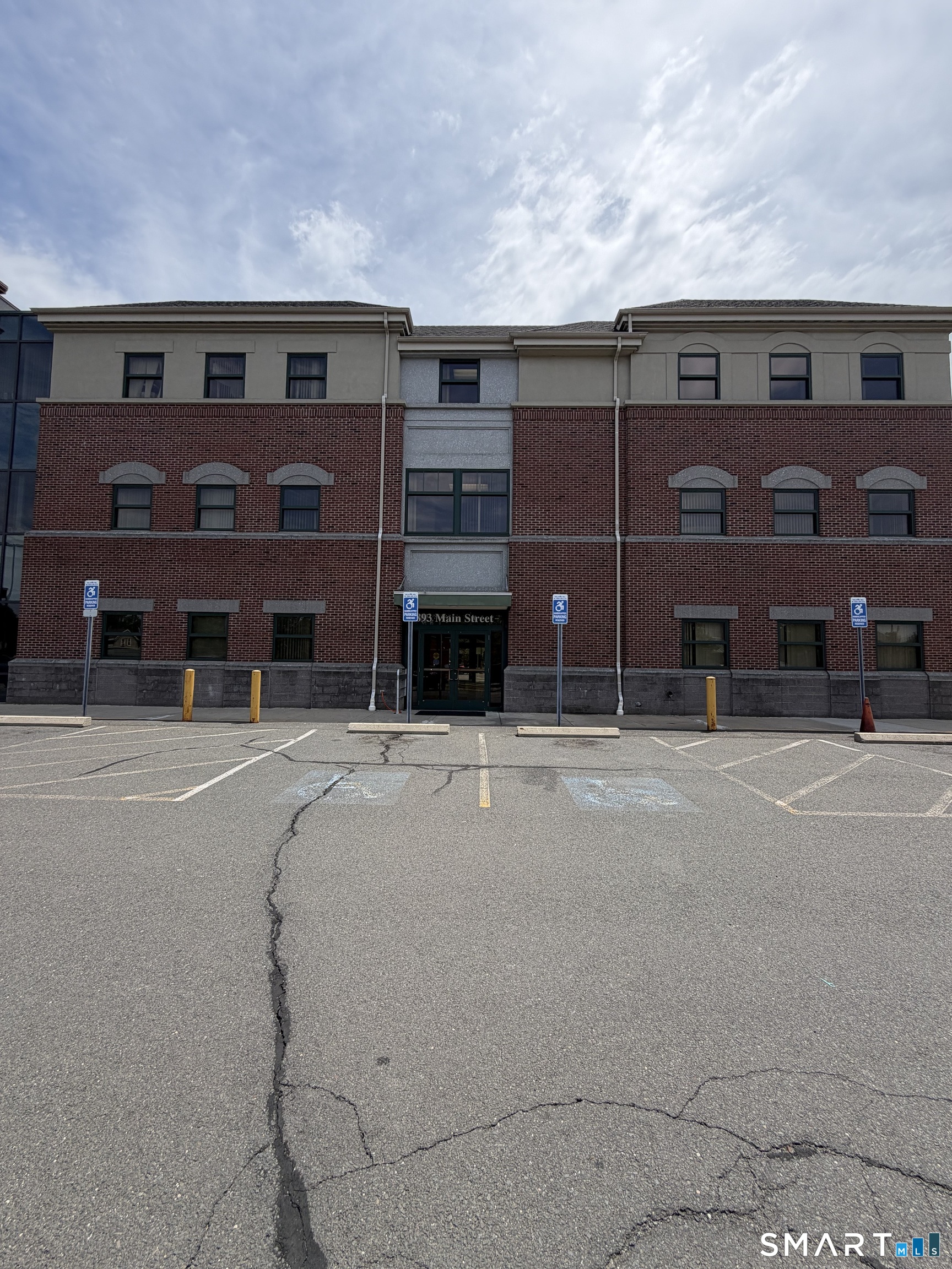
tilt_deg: +3.8
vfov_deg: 102.1
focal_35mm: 14
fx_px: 513
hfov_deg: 85.7
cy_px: 634
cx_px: 476
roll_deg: -1.6
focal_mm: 2.22
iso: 20
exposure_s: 1/985
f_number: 2.2
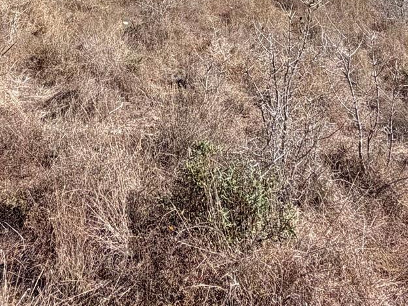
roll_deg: +1.2
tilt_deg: +6.9
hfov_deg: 41.2
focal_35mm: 46
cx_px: 188
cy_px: -113
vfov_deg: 25.9
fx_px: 542
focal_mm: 2.22
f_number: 2.2
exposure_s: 1/770
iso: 32
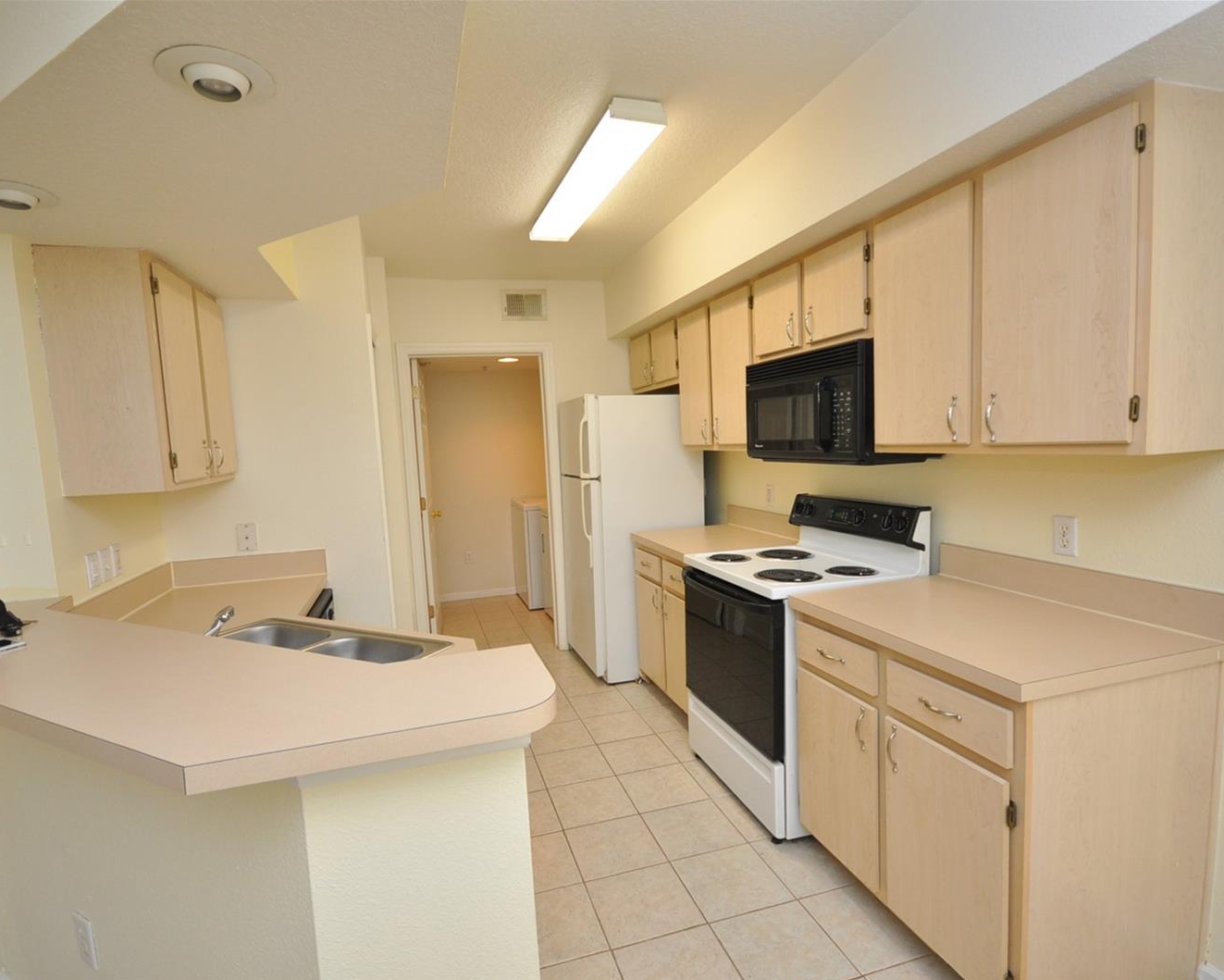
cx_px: 595
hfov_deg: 89.6
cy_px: 490
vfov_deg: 77.0
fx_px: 616
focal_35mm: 17
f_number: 4
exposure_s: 1/60
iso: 500
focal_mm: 10
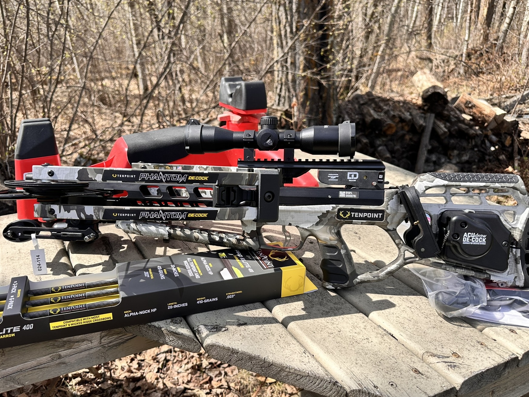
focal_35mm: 28
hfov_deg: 63.4
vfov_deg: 49.7
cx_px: 247
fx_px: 428
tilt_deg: -26.6
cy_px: 220
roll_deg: +3.4
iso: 80
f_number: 1.78
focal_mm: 6.86
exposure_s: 1/1272
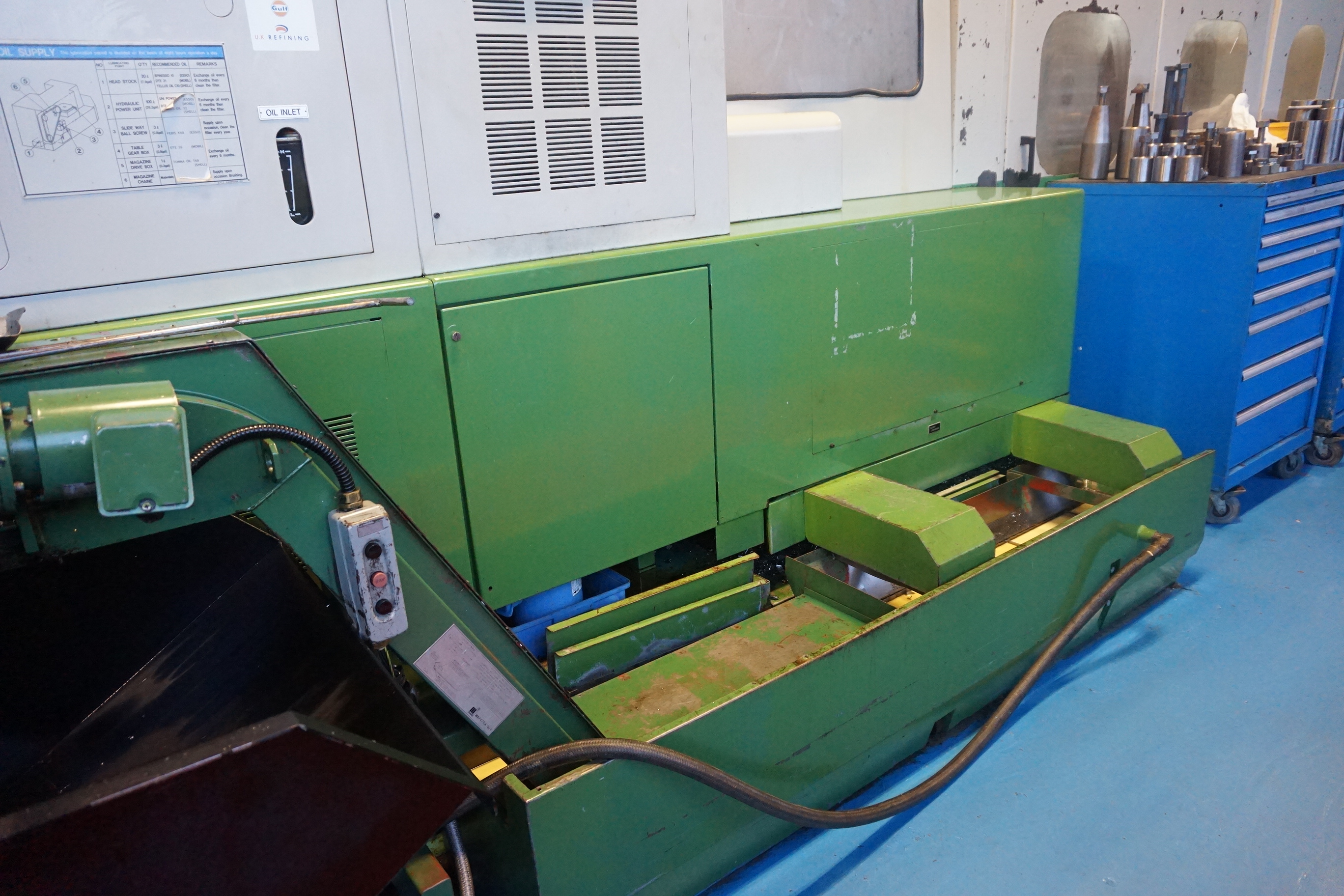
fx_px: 896
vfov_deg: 53.1
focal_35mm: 24
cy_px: 448
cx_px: 672
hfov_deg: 73.7
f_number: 3.5
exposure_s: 1/160
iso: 3200
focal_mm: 16
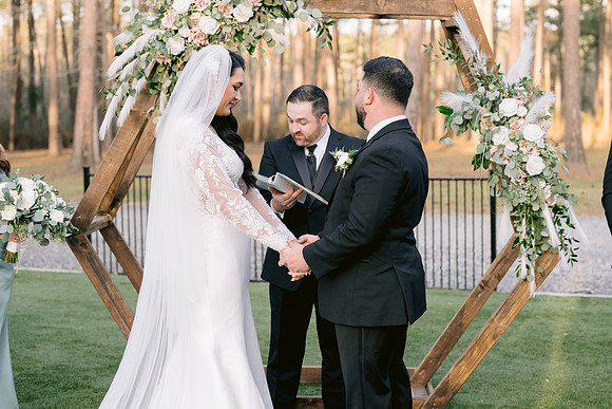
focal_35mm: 67
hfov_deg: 30.2
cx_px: 327
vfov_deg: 20.4
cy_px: 160
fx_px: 1134
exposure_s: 1/500
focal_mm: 50
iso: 400
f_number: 2.8
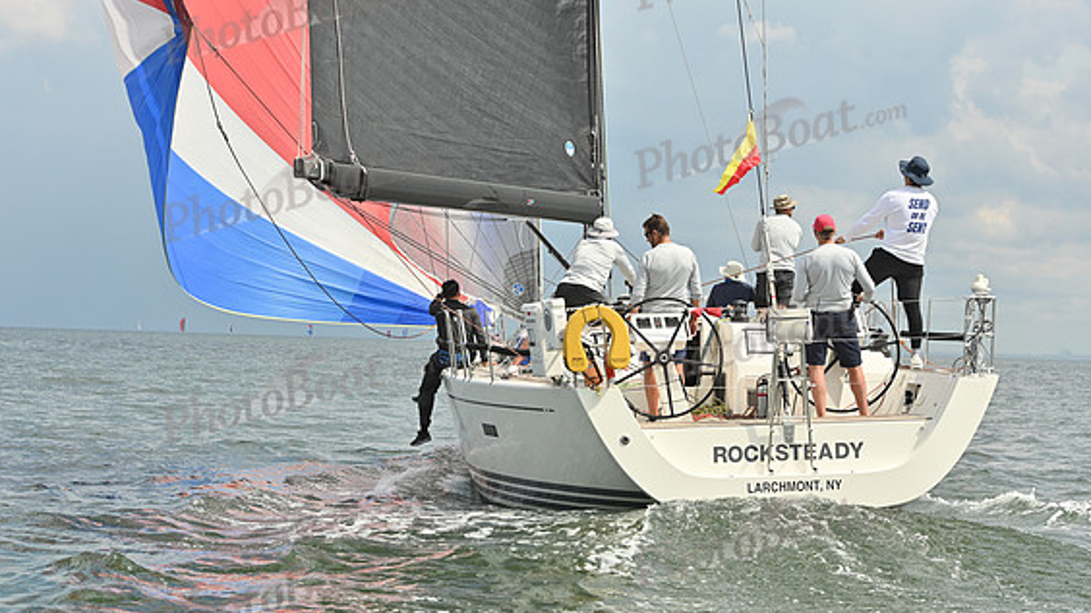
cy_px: 266
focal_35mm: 97
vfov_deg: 12.5
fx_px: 2806
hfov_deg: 22.0
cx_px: 536
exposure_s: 1/1600
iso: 320
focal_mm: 90
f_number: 8
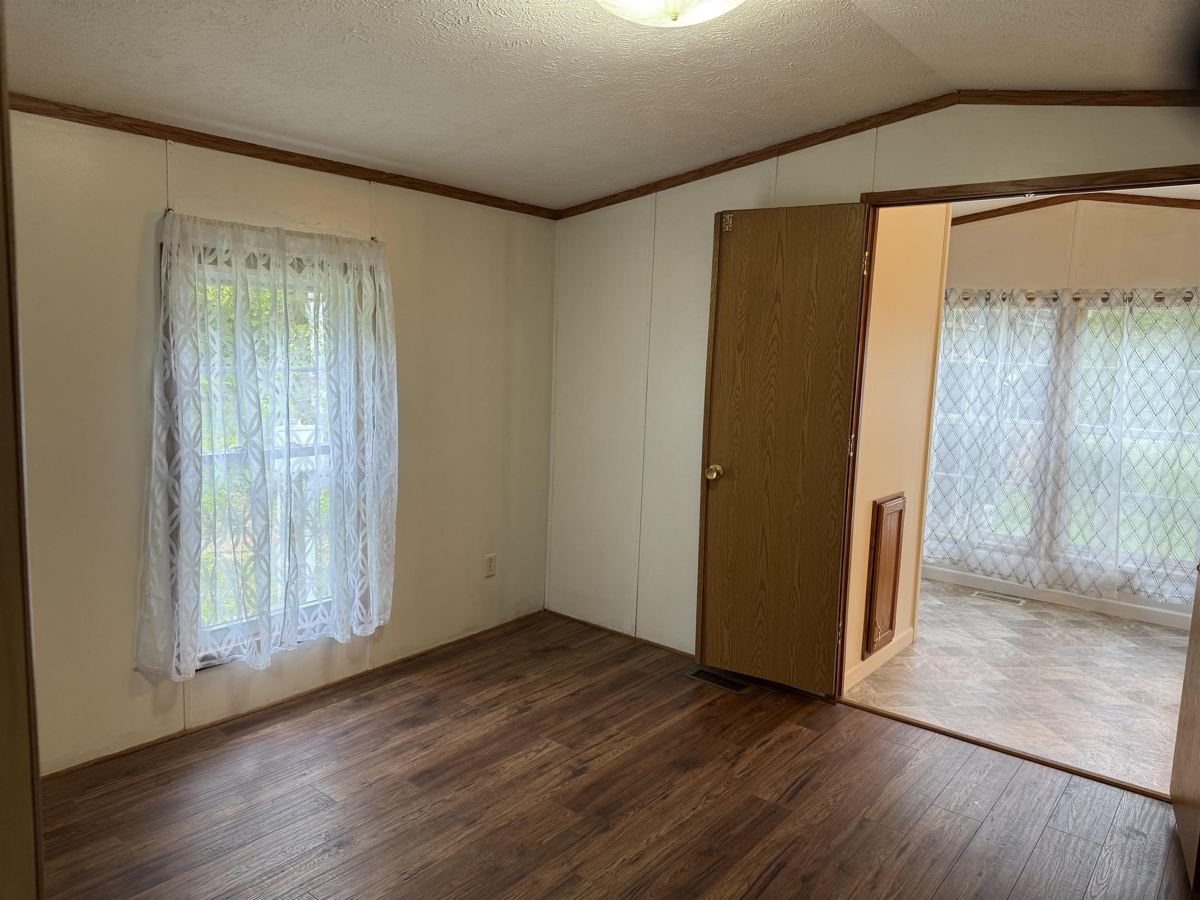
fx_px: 832
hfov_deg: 71.6
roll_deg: -1.9
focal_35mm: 24
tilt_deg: -8.1
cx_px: 600
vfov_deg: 56.8
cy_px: 450
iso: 125
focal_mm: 6.76
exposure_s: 1/120
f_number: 1.78
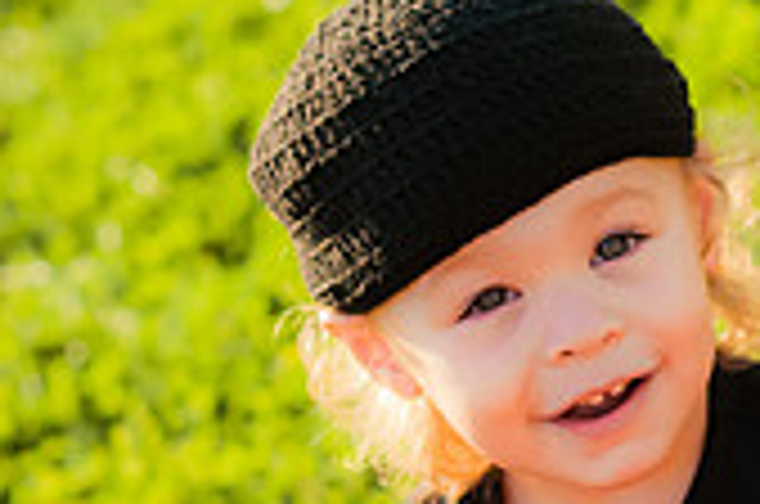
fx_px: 5436
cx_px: 1030
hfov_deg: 7.9
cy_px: 412
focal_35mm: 258
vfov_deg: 5.3
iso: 640
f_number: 2.8
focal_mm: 50
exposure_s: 1/3200
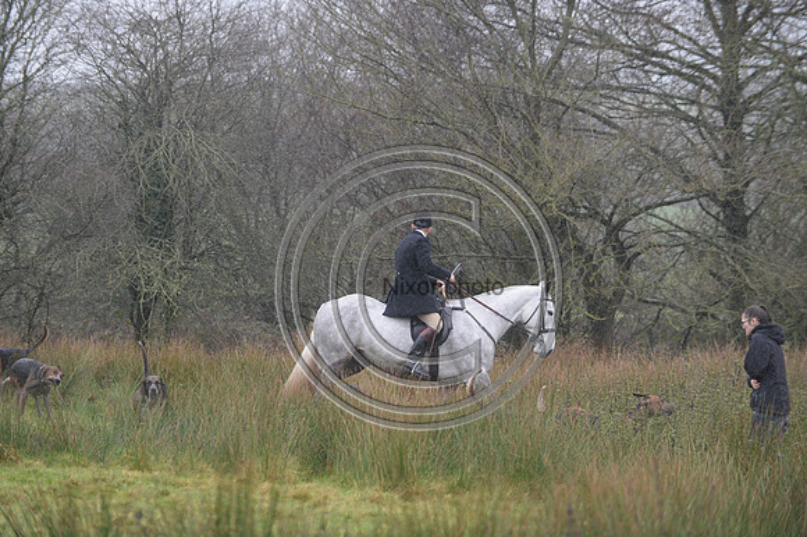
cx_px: 404
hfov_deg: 12.8
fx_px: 3584
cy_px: 268
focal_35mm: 160
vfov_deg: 8.6
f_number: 3.2
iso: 1600
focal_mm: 160
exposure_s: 1/800
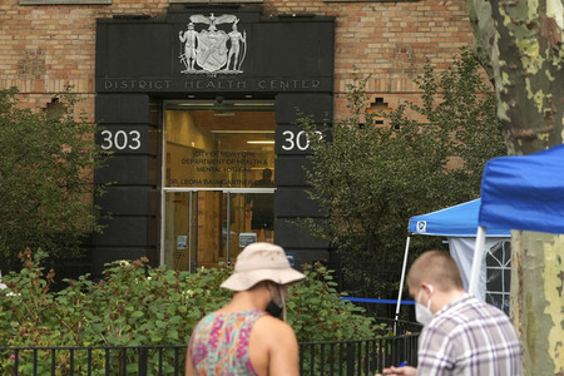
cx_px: 282
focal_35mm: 100
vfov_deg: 13.7
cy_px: 188
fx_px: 1567
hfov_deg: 20.4
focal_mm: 100
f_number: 6.3
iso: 2500
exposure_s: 1/400
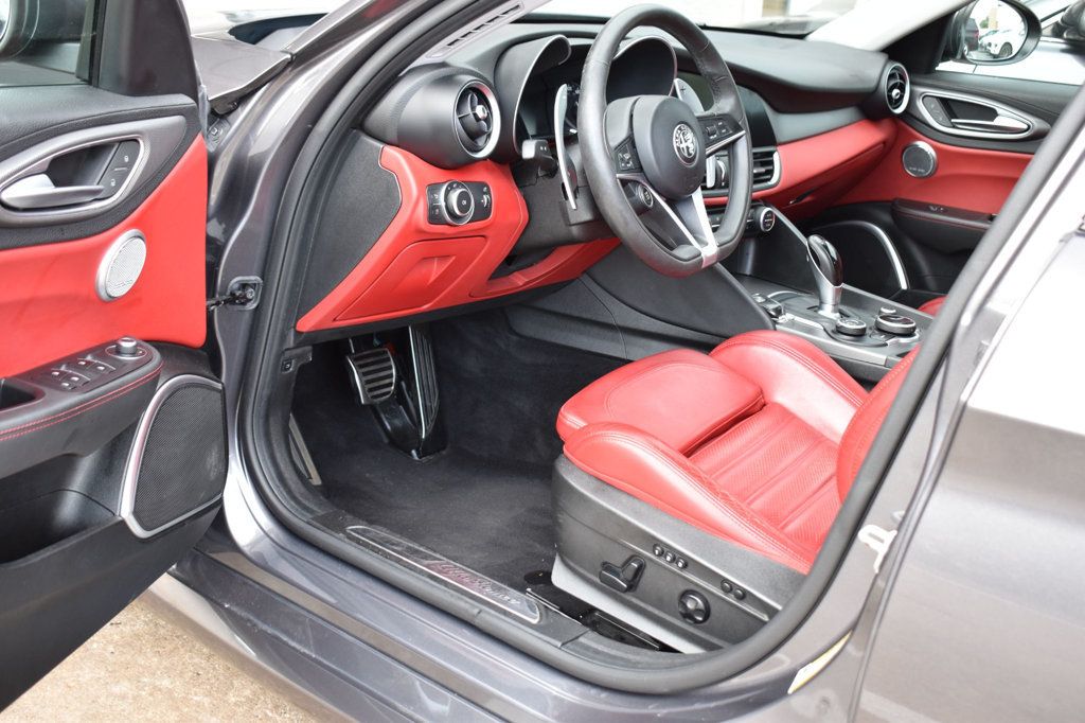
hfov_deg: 45.0
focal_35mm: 44
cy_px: 362
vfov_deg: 30.8
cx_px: 542
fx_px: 1311
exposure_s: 1/80
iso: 400
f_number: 4.5
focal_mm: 29
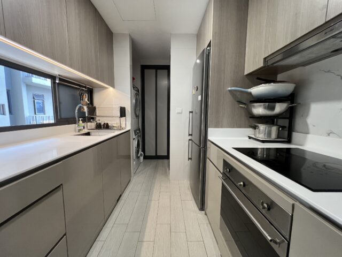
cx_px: 171
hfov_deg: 106.2
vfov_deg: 89.9
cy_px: 128
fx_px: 128
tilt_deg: -6.3
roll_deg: -0.6
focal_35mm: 13
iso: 200
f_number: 1.8
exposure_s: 1/100
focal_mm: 1.57
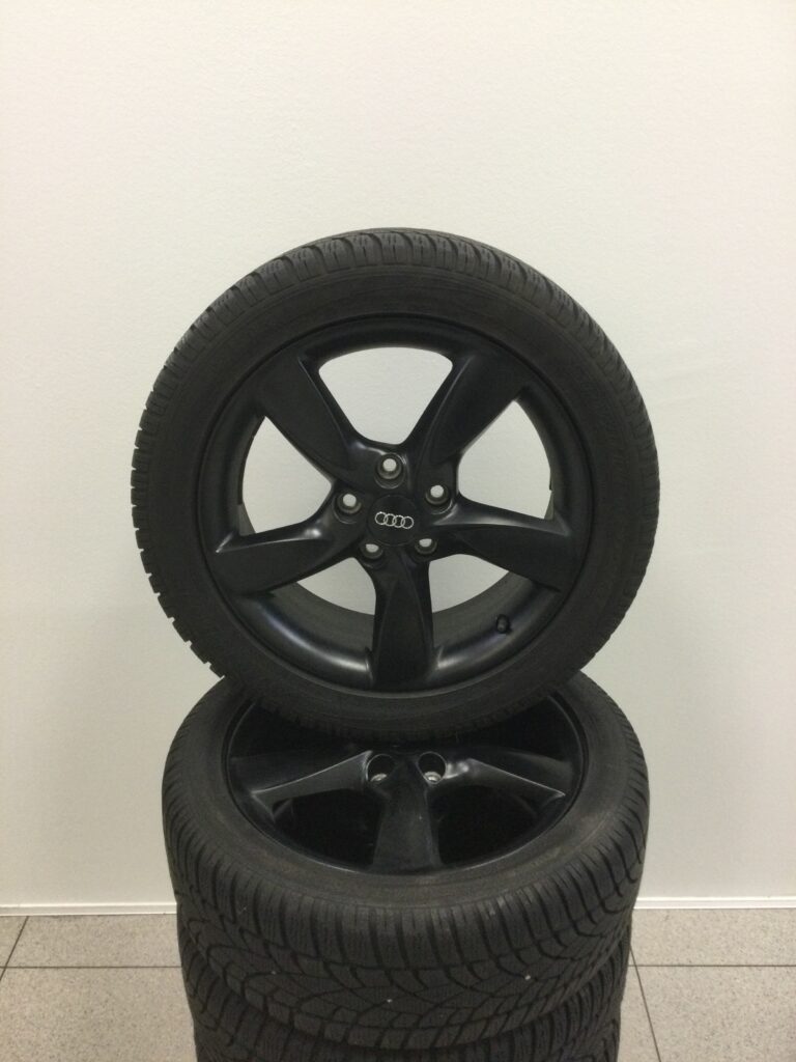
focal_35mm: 31
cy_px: 531
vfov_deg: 58.4
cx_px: 398
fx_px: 950
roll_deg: +2.9
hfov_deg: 45.4
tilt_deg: -25.8
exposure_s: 1/33
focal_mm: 3.3
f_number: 2.4
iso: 160
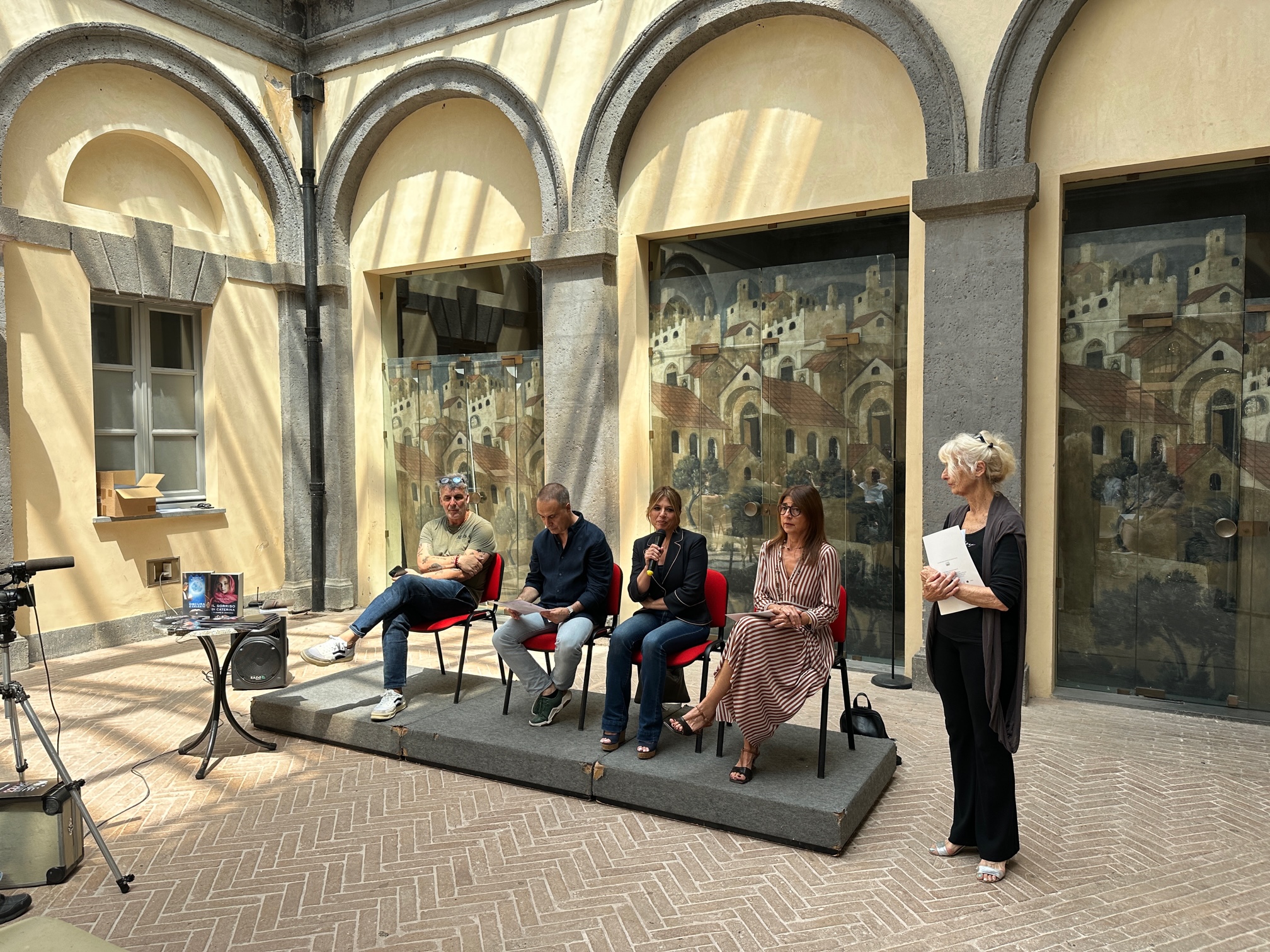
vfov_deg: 56.8
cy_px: 476
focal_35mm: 24
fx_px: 881
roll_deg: +0.4
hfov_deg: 71.6
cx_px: 635
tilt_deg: -1.9
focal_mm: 6.86
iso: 80
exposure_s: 1/1131
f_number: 1.78
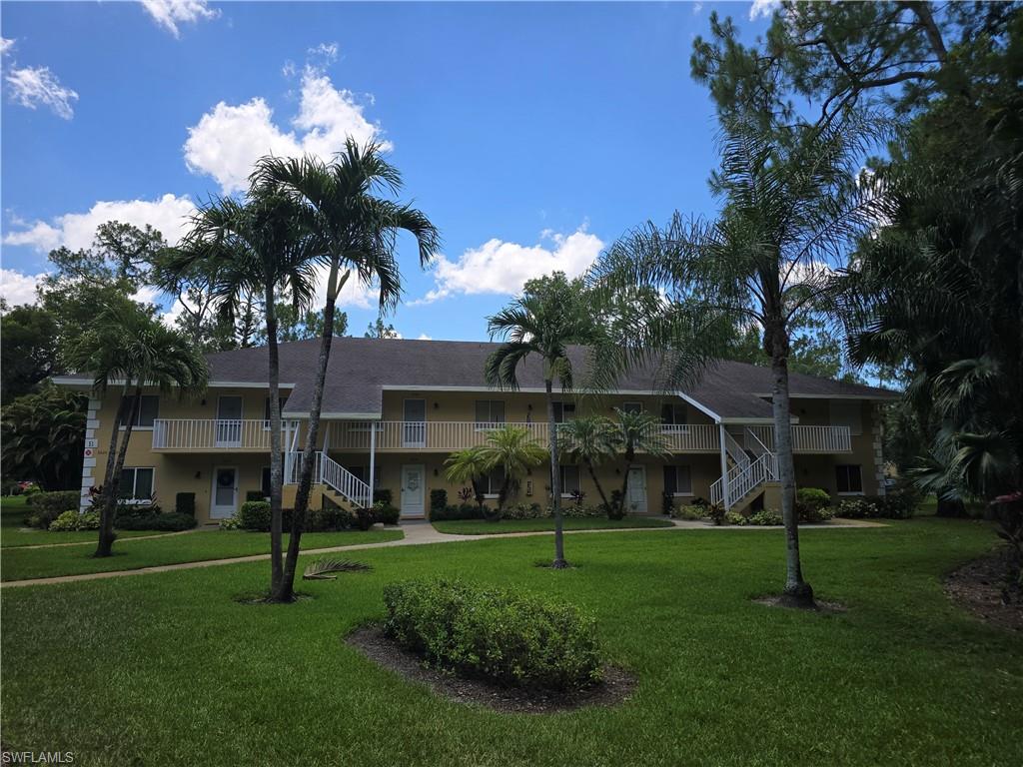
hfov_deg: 73.9
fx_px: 680
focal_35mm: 23
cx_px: 512
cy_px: 384
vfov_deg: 58.9
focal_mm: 6.3
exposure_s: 1/650
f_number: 1.7
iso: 12
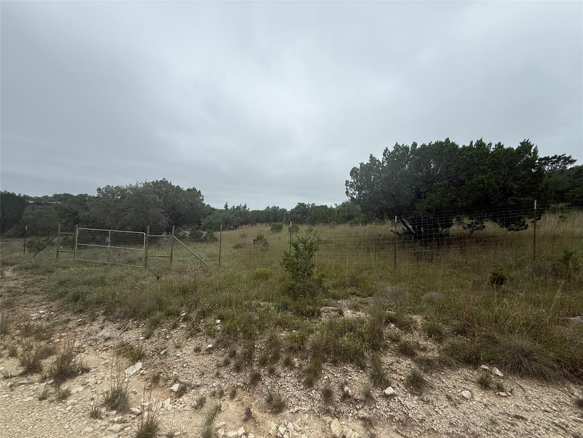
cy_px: 219
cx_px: 292
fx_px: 236
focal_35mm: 14
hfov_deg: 102.1
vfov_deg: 85.7
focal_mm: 2.22
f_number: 2.2
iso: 50
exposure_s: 1/458
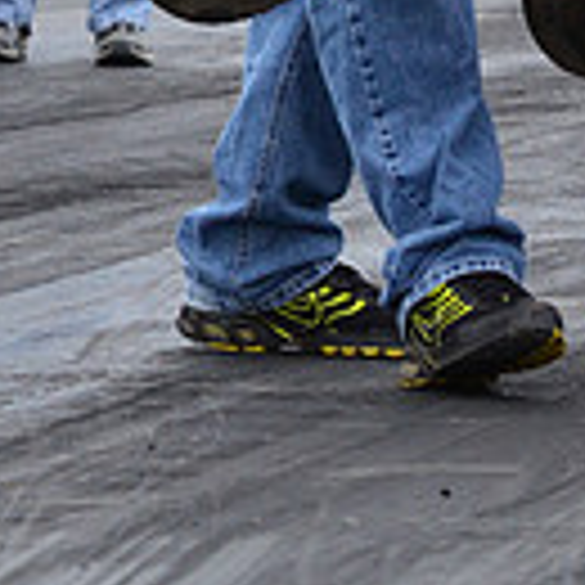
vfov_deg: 2.8
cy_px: -94
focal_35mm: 623
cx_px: -158
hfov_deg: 2.8
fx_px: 11912
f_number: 8
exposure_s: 1/1000
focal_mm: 110
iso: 1000
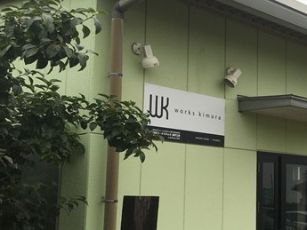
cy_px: 130
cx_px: 310
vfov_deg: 23.3
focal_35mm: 63
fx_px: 559
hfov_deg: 28.7
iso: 25
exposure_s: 1/460
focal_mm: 4.15
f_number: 2.2
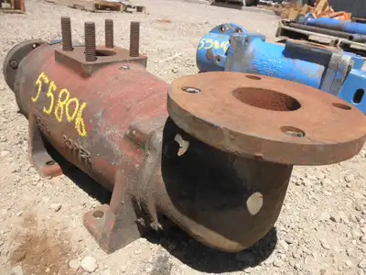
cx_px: 183
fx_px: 296
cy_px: 138
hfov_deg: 63.4
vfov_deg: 49.7
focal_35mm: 28
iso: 64
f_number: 8.5
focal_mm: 5
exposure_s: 1/100
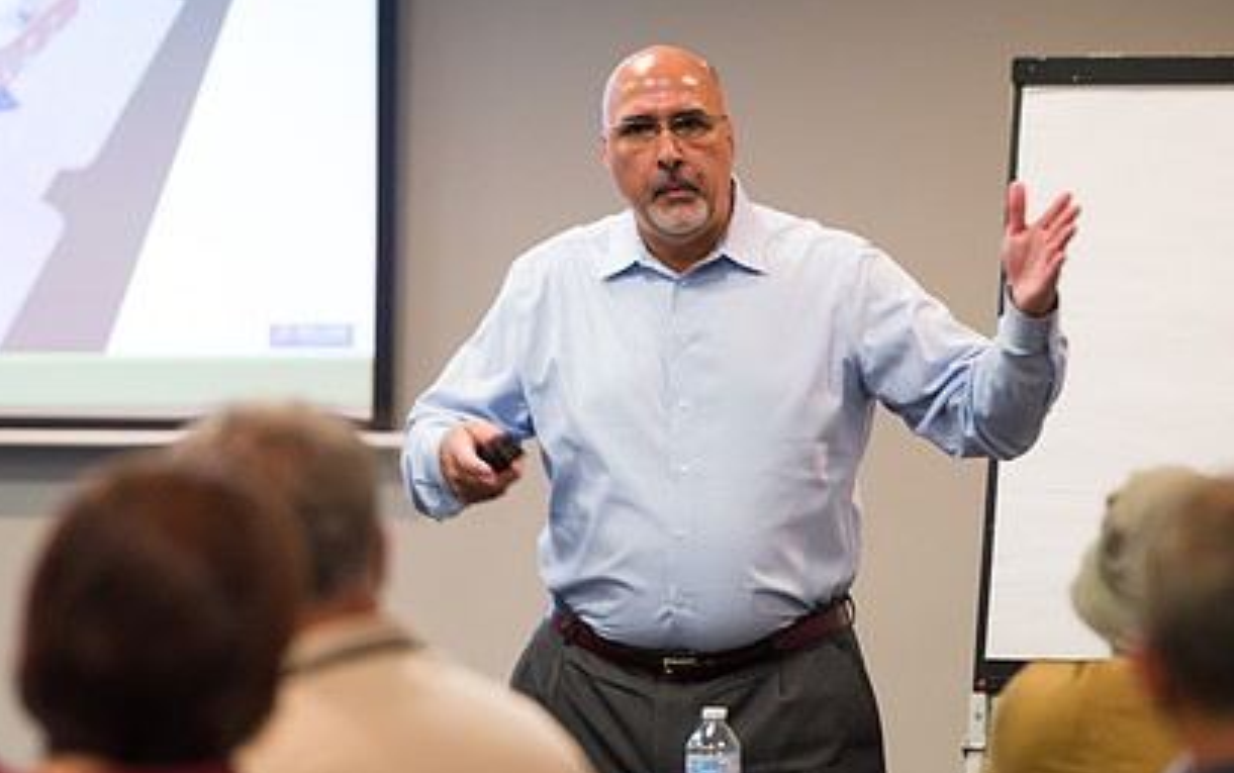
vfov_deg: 4.5
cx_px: 761
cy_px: 409
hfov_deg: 7.2
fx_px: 9760
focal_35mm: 290
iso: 2500
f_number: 3.2
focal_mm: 200
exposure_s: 1/125
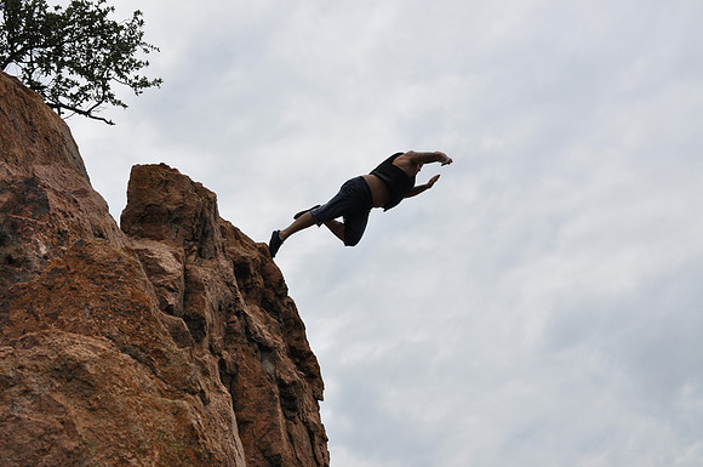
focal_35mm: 36
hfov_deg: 53.2
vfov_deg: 36.8
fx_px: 702
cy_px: 234
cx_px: 352
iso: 200
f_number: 8
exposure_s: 1/800
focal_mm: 24
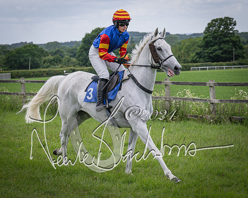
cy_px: 104
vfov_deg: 10.5
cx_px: 80
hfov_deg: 13.1
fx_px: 1075
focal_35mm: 146
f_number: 4
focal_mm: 70
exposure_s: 1/3200
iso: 400
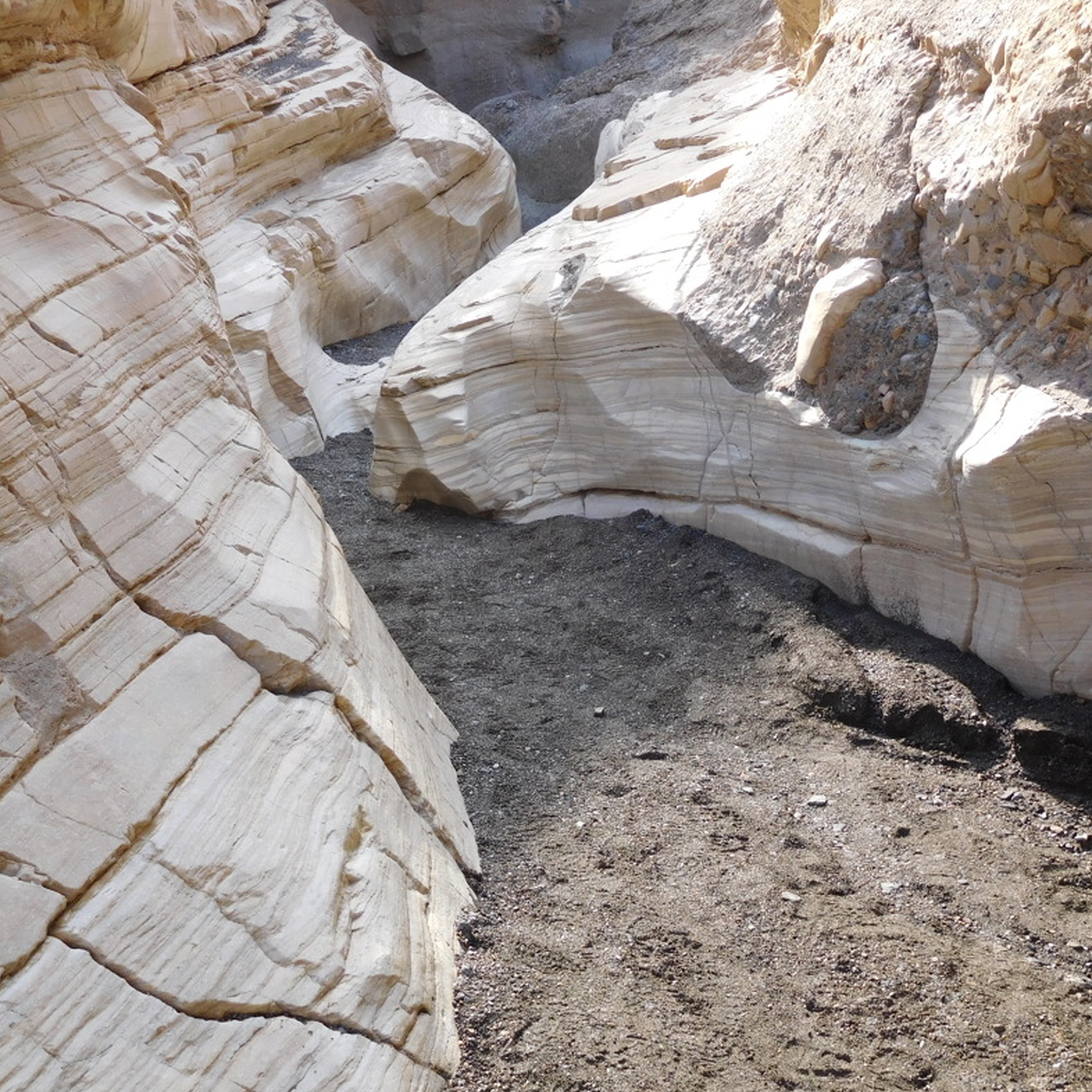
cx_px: 518
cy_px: 542
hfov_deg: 40.0
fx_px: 1499
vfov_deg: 40.0
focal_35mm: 42
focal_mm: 6.2
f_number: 3.8
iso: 125
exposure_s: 1/320
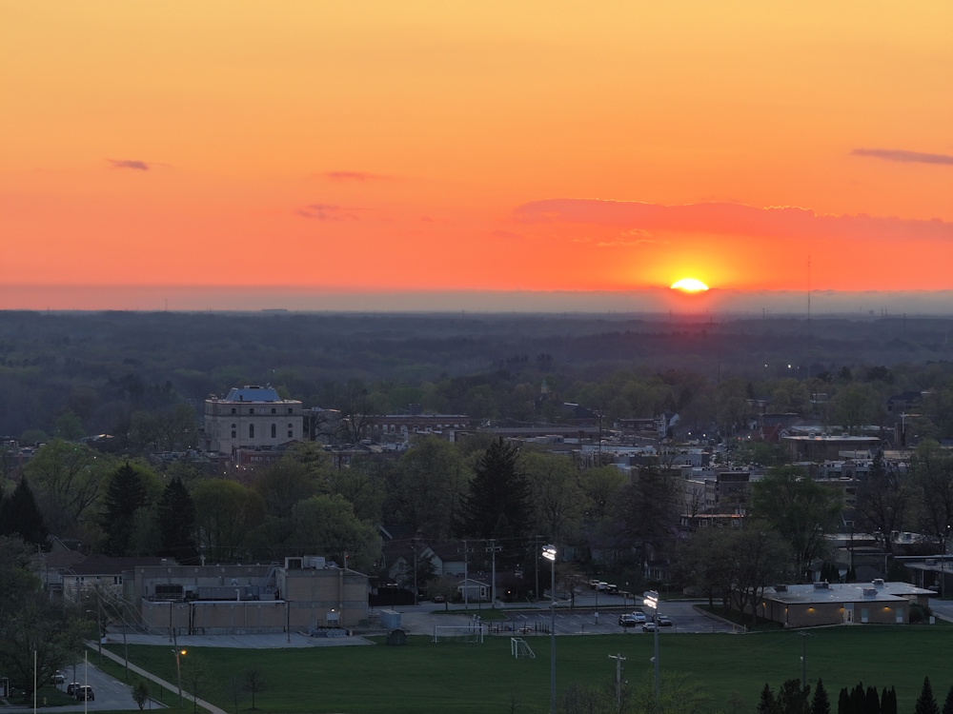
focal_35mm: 166
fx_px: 4570
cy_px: 357
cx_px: 476
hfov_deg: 11.9
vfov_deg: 8.9
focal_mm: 30.71
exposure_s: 1/60
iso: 110
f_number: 3.4
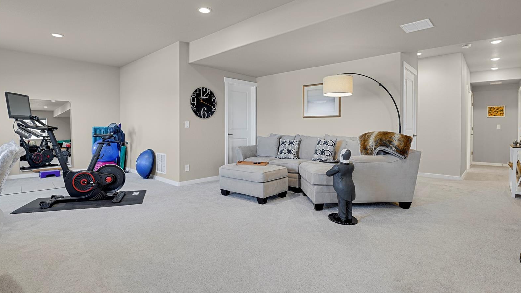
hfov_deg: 92.7
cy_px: 130
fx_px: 249
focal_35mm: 18
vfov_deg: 60.8
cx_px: 259
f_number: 8
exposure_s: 2
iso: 250
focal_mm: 17
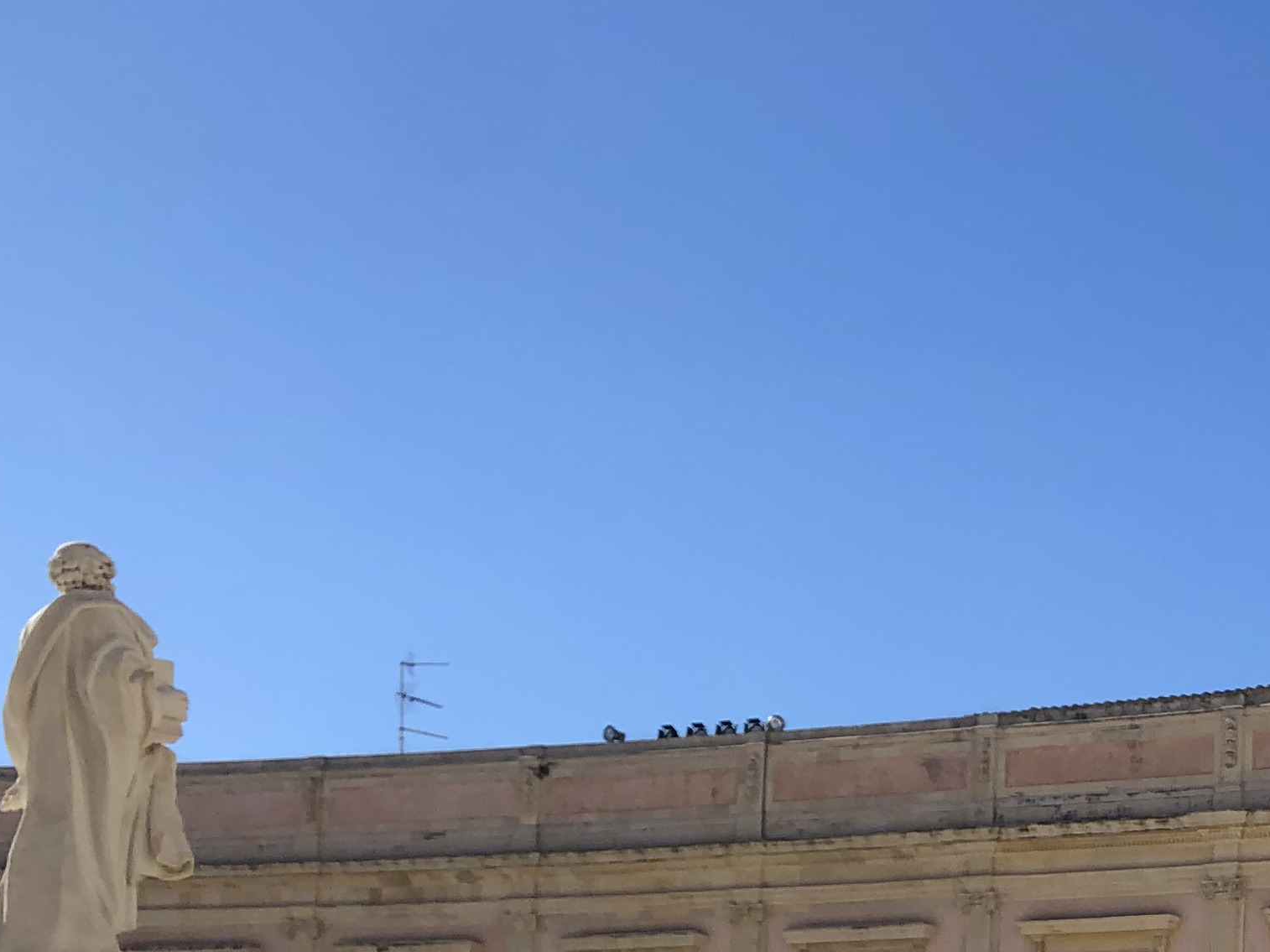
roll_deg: -0.4
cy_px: 1204
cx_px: 1481
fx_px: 2714
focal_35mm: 74
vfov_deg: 18.6
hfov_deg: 24.2
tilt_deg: +3.7
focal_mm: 4
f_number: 1.8
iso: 20
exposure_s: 1/2703
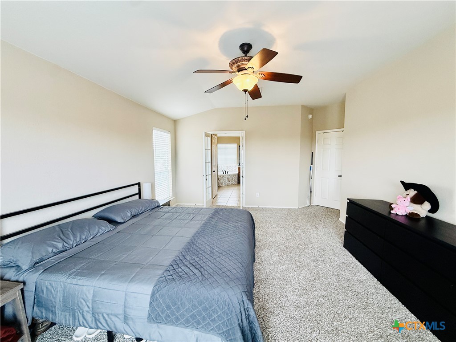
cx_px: 228
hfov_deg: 102.1
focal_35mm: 14
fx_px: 184
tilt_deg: -3.8
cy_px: 171
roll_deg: +0.4
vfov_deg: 85.7
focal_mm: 2.22
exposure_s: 1/120
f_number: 2.2
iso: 160
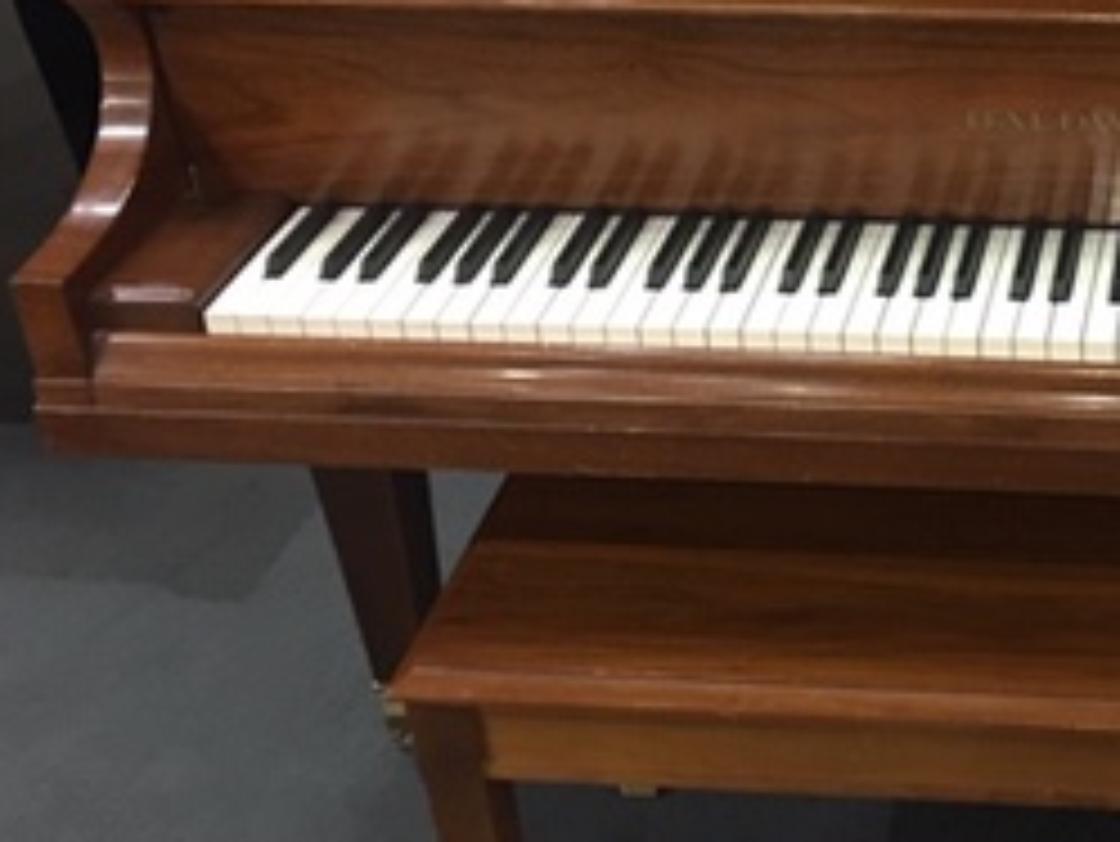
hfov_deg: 29.0
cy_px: 27
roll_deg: +1.1
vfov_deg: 22.9
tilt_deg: -24.7
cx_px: 1145
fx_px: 2007
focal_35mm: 62
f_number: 2.2
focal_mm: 4.15
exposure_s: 1/8
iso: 100
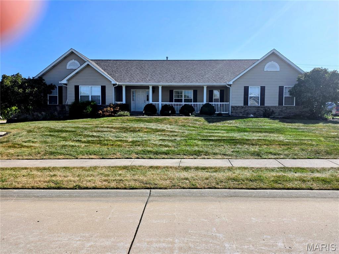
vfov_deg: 58.8
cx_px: 170
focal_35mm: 23
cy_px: 127
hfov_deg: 74.0
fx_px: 225
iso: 50
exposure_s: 1/7939
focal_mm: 6.5
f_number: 1.4
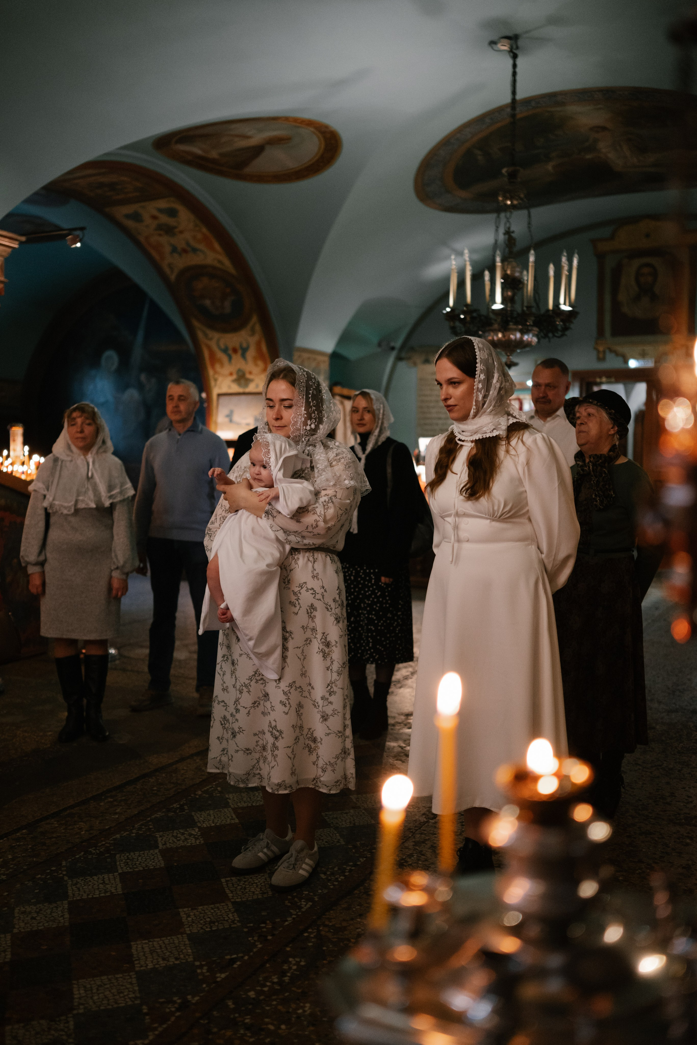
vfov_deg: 54.4
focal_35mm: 35
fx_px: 1015
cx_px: 348
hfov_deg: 37.9
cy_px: 522
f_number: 1.8
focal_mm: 35
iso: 2000
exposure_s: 1/200
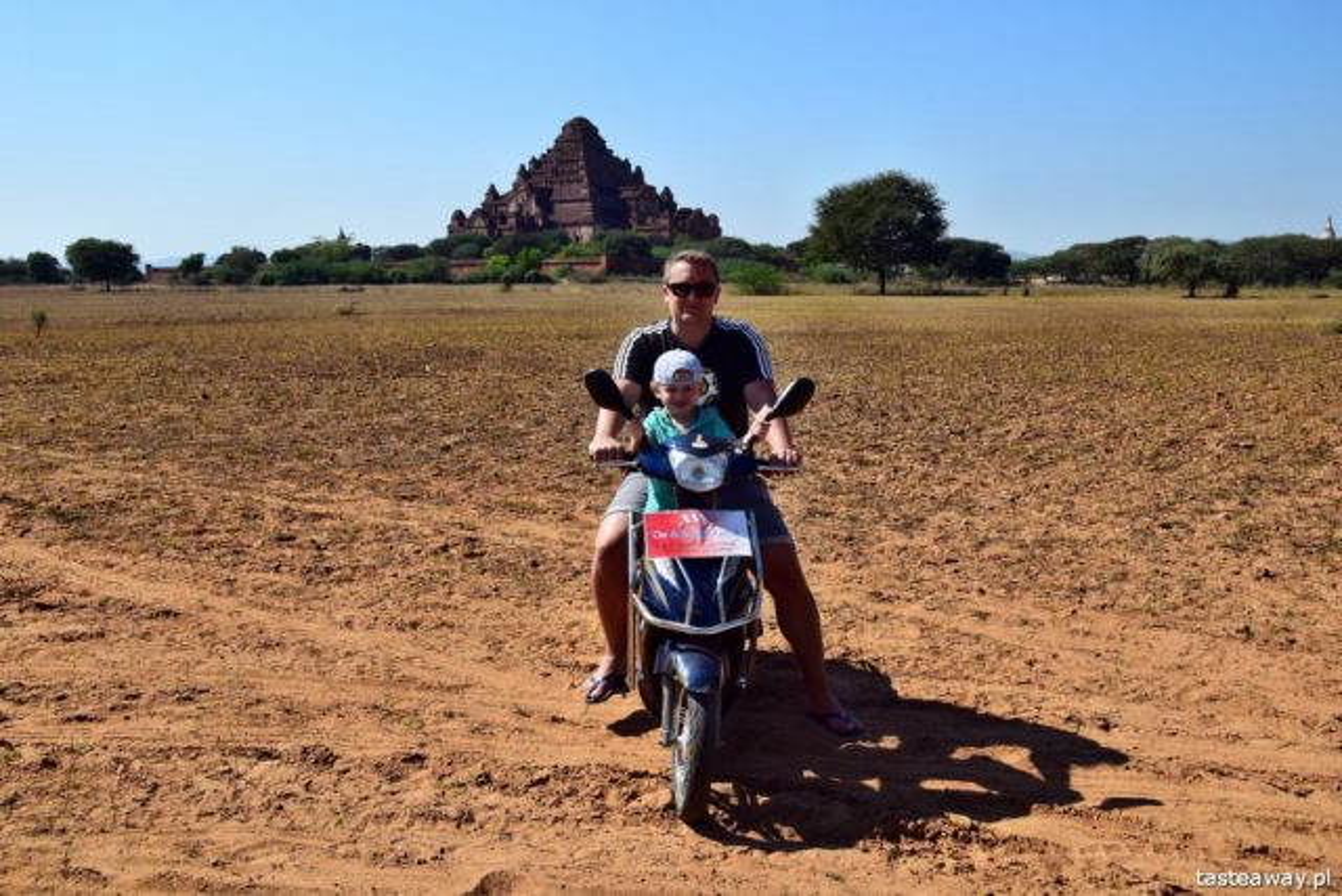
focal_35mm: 30
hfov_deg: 61.9
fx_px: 1119
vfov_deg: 43.6
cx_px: 671
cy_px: 448
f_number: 11
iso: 400
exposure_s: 1/500
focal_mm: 20
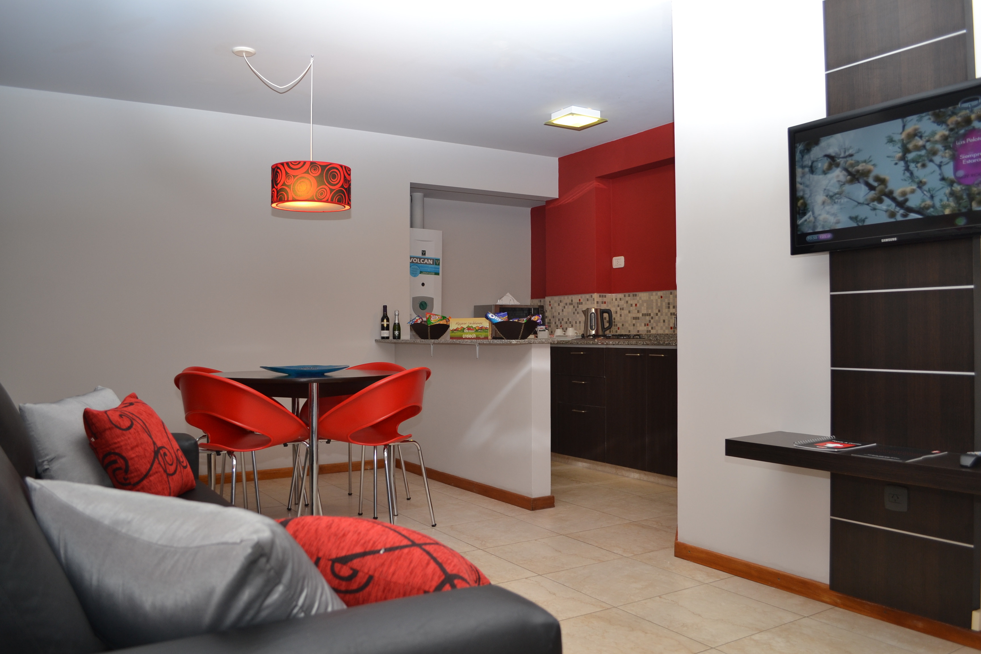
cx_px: 490
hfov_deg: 67.4
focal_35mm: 27
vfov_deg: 47.9
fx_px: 736
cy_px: 327
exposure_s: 1/60
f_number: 5
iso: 200
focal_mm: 18
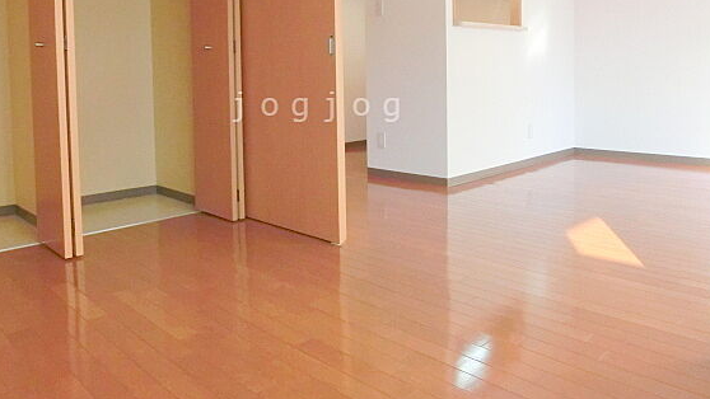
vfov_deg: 38.1
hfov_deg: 64.2
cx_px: 319
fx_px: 565
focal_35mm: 30
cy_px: 107
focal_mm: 4.24
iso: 800
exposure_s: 1/320
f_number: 3
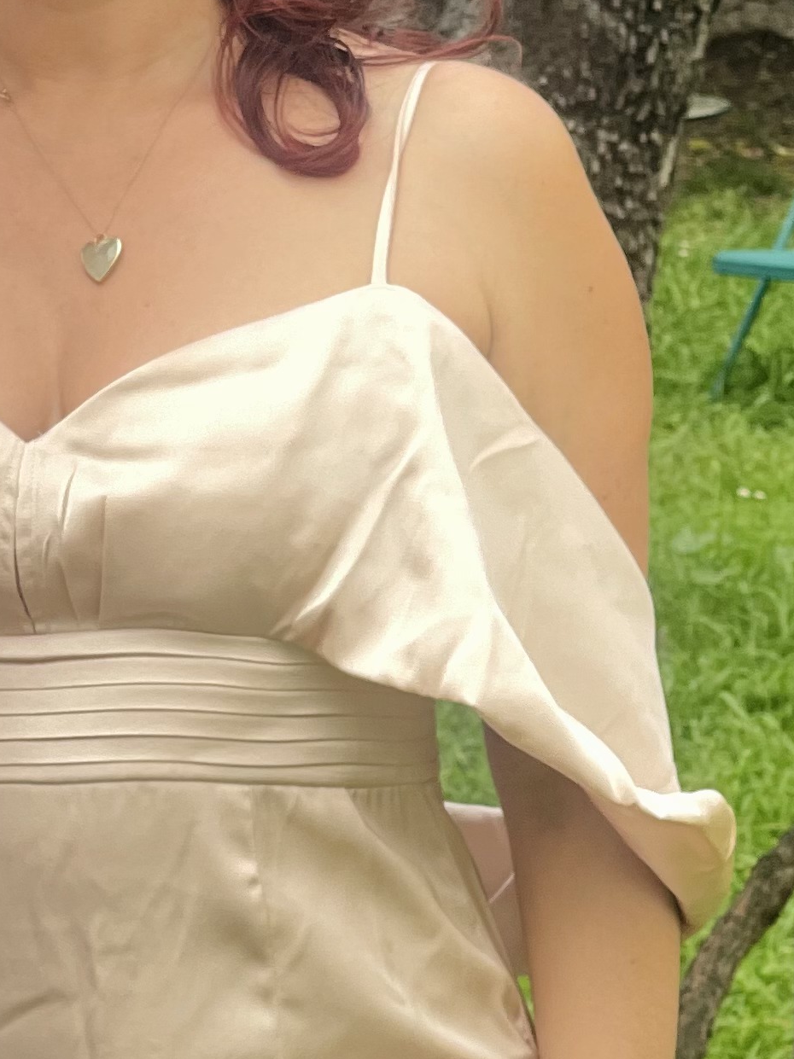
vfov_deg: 9.5
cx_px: -154
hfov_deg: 7.1
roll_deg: +1.9
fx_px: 6365
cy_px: 544
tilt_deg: -6.3
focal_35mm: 208
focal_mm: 7.5
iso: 32
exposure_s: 1/121
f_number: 2.2
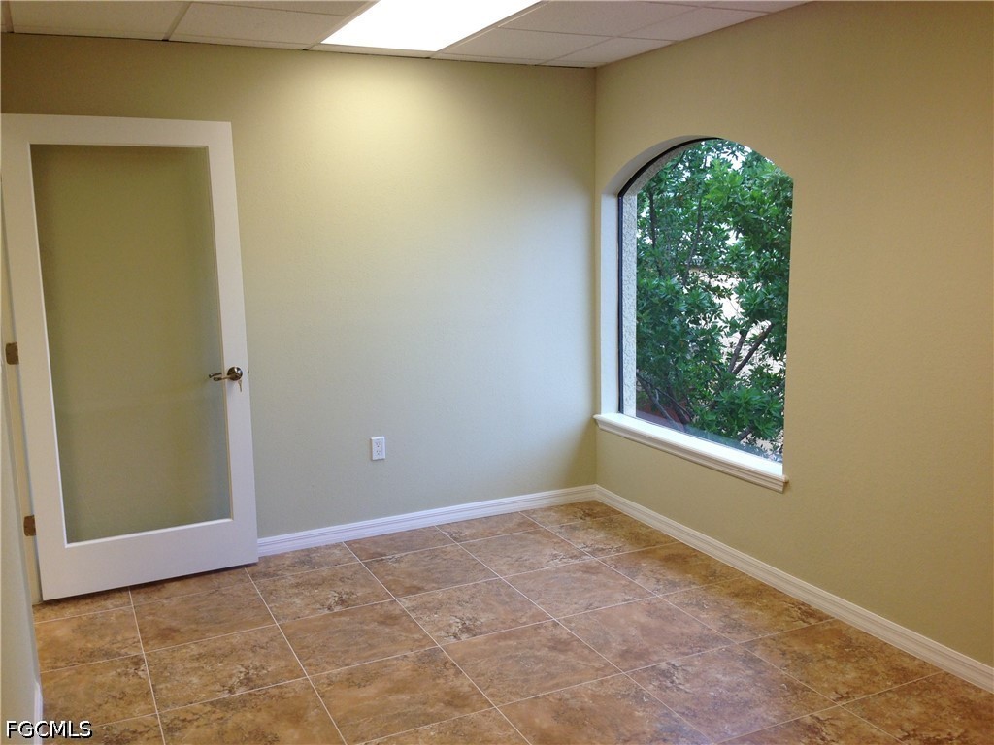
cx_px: 497
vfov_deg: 42.9
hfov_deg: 55.4
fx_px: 948
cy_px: 372
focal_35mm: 33
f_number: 2.4
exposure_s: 1/60
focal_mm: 4.13
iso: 64
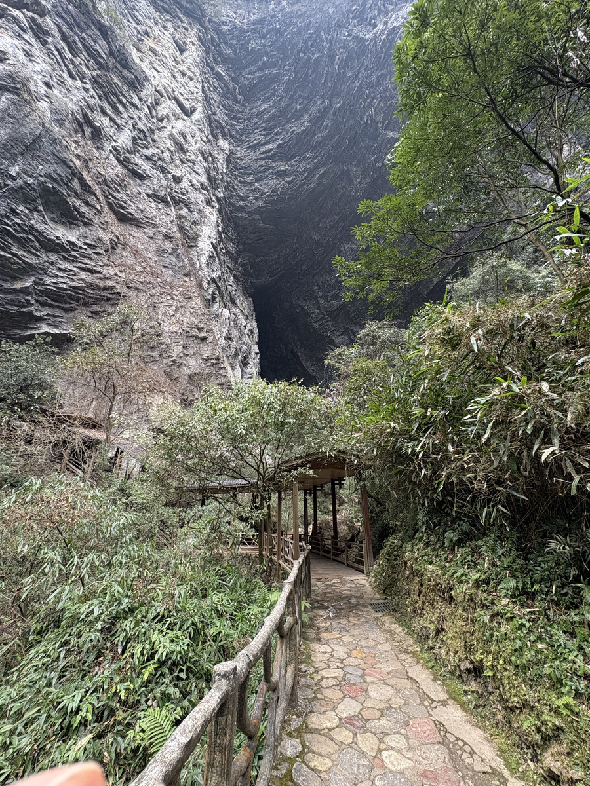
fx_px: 318
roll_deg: +0.1
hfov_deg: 85.7
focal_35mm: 14
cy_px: 393
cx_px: 295
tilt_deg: +22.8
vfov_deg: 102.1
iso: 160
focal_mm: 2.22
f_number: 2.2
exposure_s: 1/99
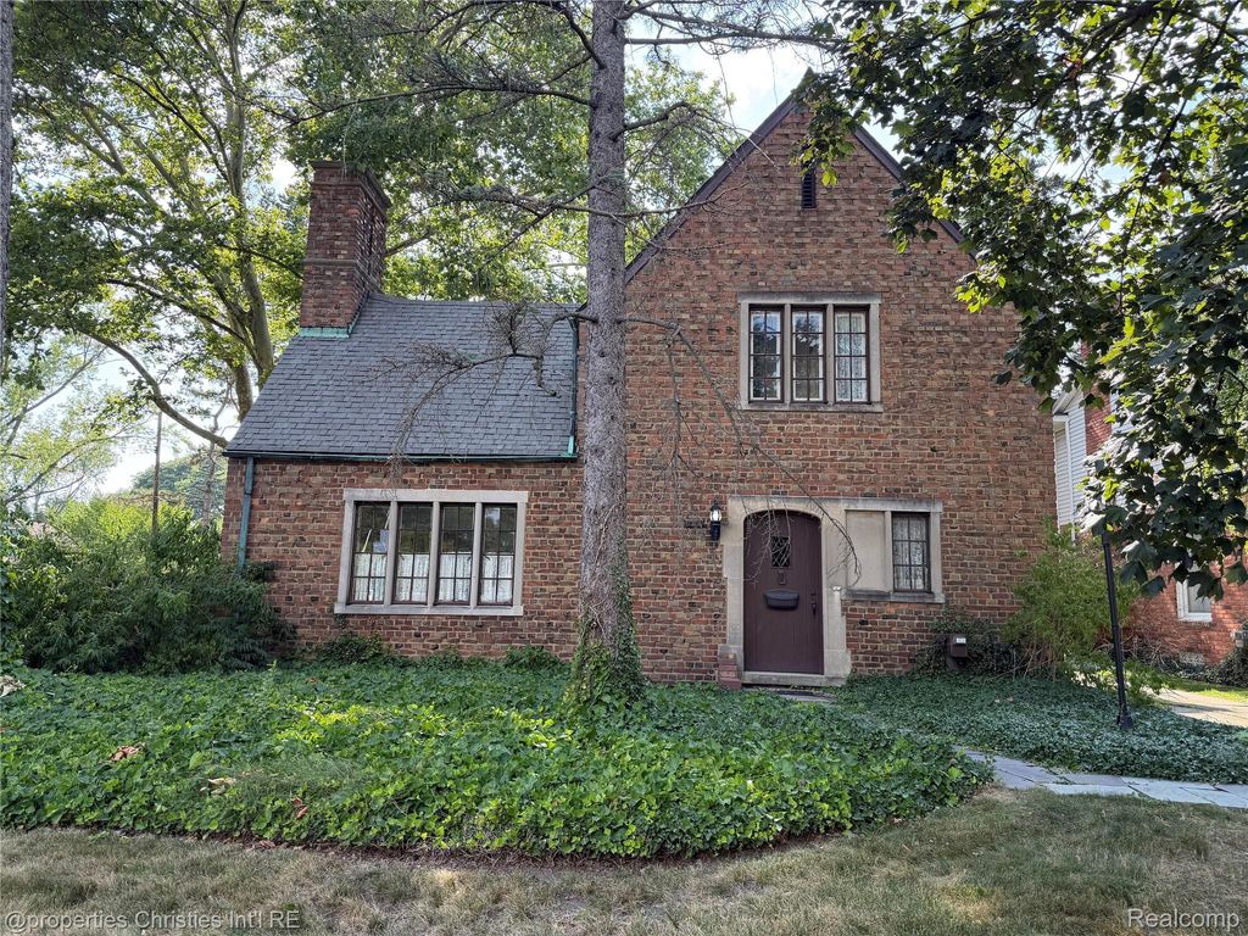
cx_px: 624
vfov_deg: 56.8
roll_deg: -1.1
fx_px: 865
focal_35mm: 24
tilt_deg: +7.9
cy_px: 468
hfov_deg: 71.6
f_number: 1.78
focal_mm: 6.76
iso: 100
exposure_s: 1/622
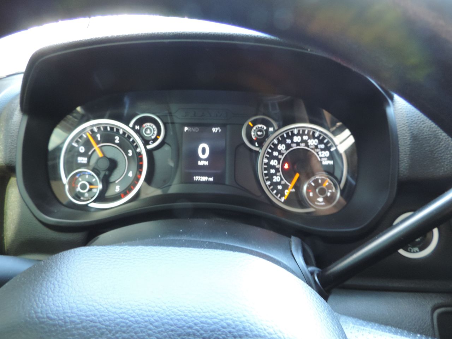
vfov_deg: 56.8
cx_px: 226
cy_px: 170
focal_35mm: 24
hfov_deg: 71.6
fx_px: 313
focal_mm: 4.3
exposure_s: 1/15
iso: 400
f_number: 3
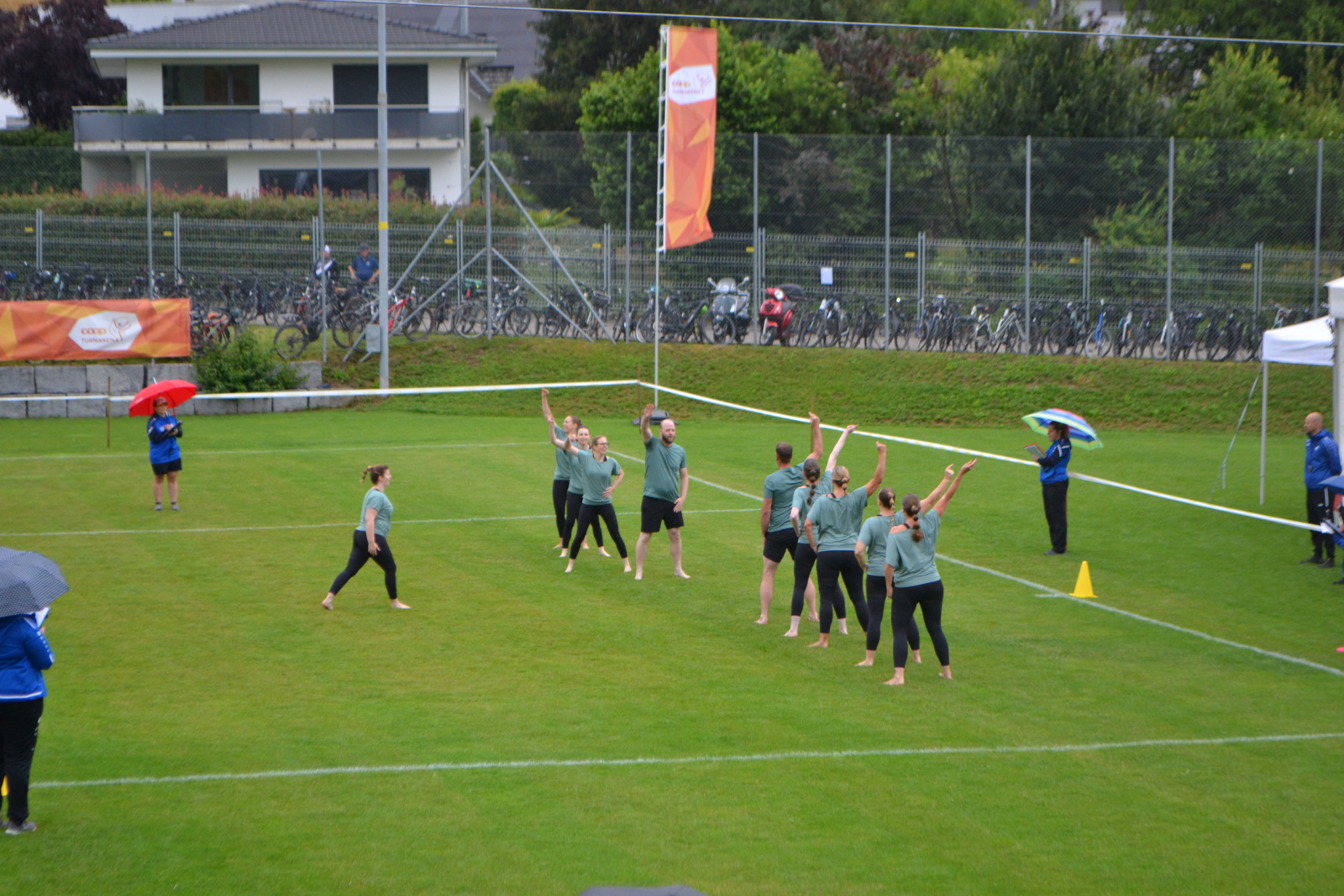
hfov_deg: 24.6
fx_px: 3080
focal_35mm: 82
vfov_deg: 16.6
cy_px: 448
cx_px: 672
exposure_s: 1/500
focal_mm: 55
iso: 560
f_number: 5.6
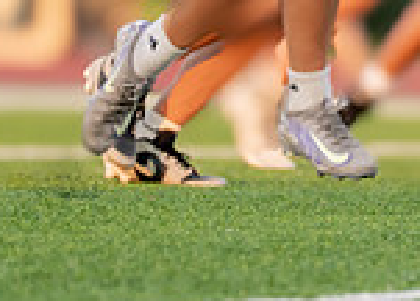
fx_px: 15729
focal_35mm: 1318
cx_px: 460
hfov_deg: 1.5
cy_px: -213
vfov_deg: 1.1
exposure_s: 1/1250
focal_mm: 200
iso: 320
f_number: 2.8
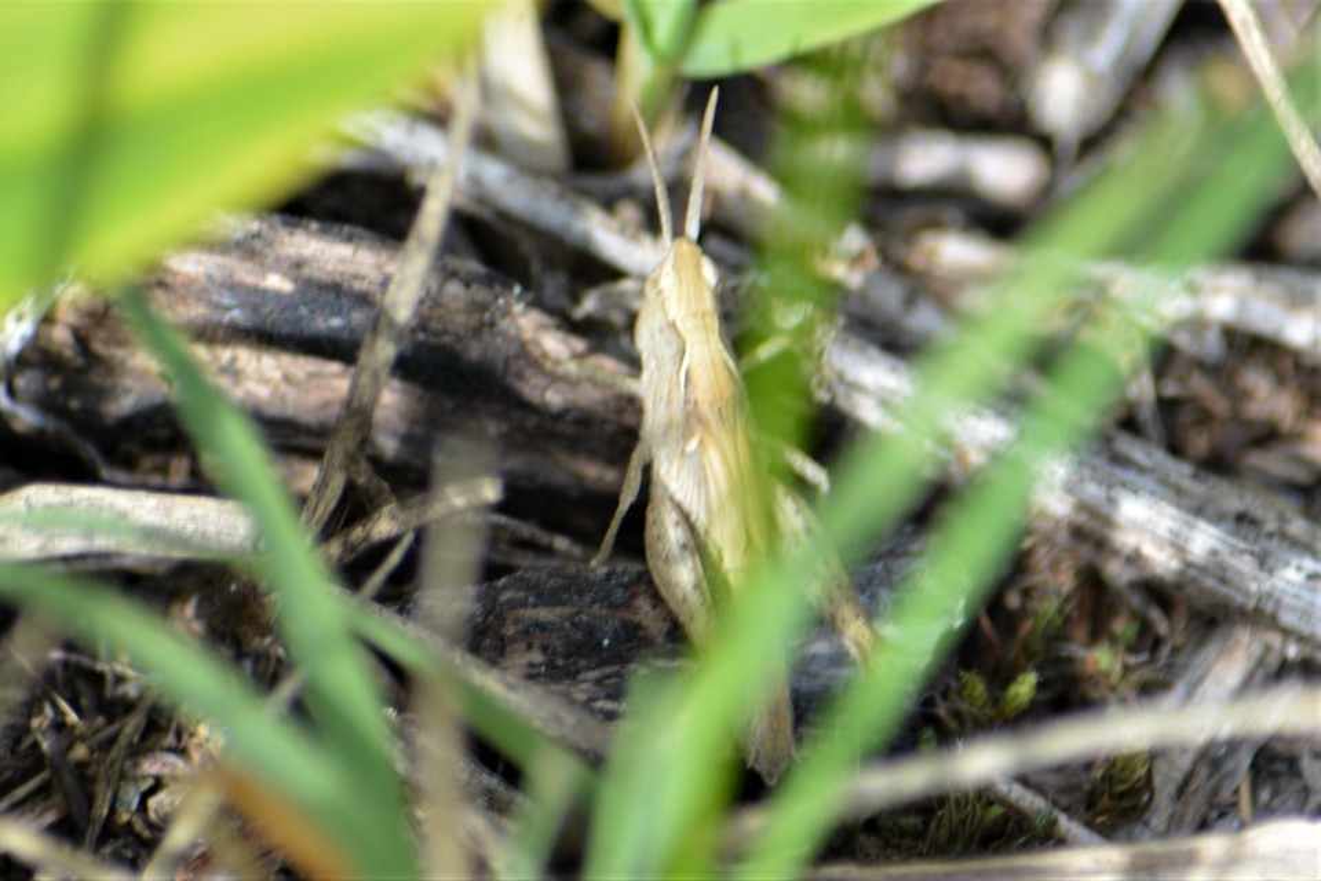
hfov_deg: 4.6
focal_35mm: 450
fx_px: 16517
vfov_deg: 3.1
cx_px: 660
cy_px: 440
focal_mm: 300
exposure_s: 1/125
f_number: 8
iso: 200
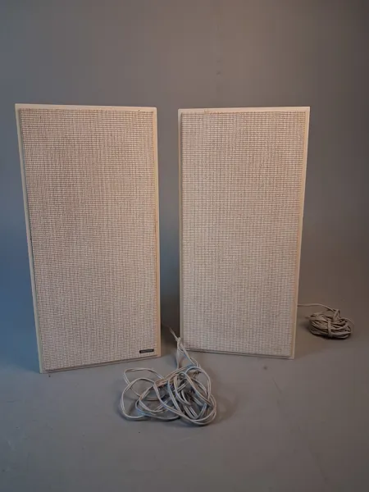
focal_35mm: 27
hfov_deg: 51.4
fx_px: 384
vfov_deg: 65.3
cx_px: 184
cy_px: 246
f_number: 1.8
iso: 400
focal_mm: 4
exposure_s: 1/100
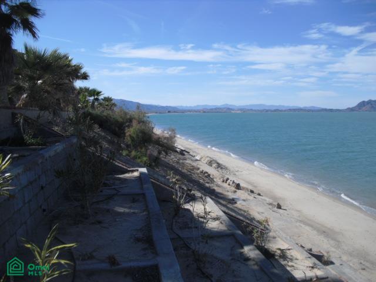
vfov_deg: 39.7
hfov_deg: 51.4
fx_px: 391
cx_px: 188
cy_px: 141
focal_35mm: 36
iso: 64
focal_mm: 6.3
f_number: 7.8
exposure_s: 1/200
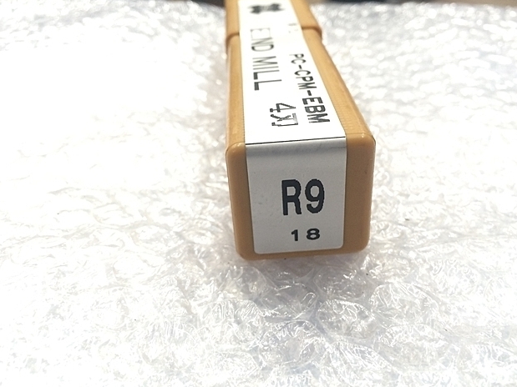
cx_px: 260
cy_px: 190
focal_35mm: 30
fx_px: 448
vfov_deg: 46.8
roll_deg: +1.9
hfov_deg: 60.0
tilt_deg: -32.3
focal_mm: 4.15
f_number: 2.2
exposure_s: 1/30
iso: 160
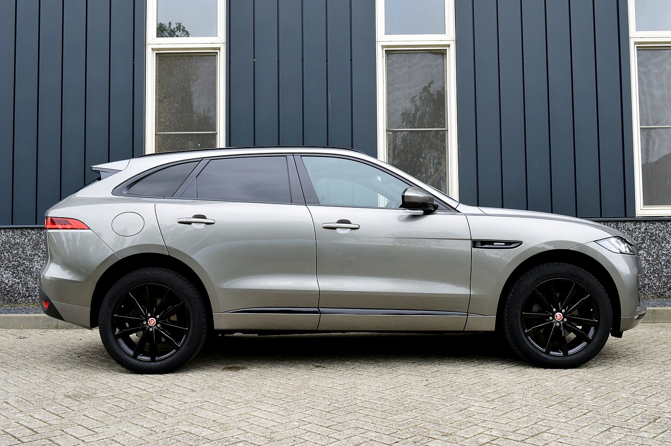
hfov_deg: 53.2
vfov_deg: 36.8
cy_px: 223
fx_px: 670
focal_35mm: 36
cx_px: 336
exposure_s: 1/100
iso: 400
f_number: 9
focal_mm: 24
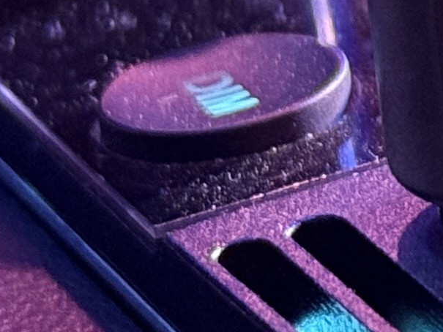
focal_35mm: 320
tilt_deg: -16.1
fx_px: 4096
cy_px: -195
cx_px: 615
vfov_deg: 4.6
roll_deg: +1.2
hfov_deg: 6.1
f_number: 1.78
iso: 500
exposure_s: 1/33
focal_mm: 6.76
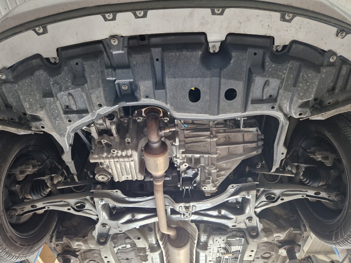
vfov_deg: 58.9
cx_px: 176
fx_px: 233
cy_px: 132
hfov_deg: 73.9
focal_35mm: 23
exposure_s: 1/100
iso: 320
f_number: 1.8
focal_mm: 5.4
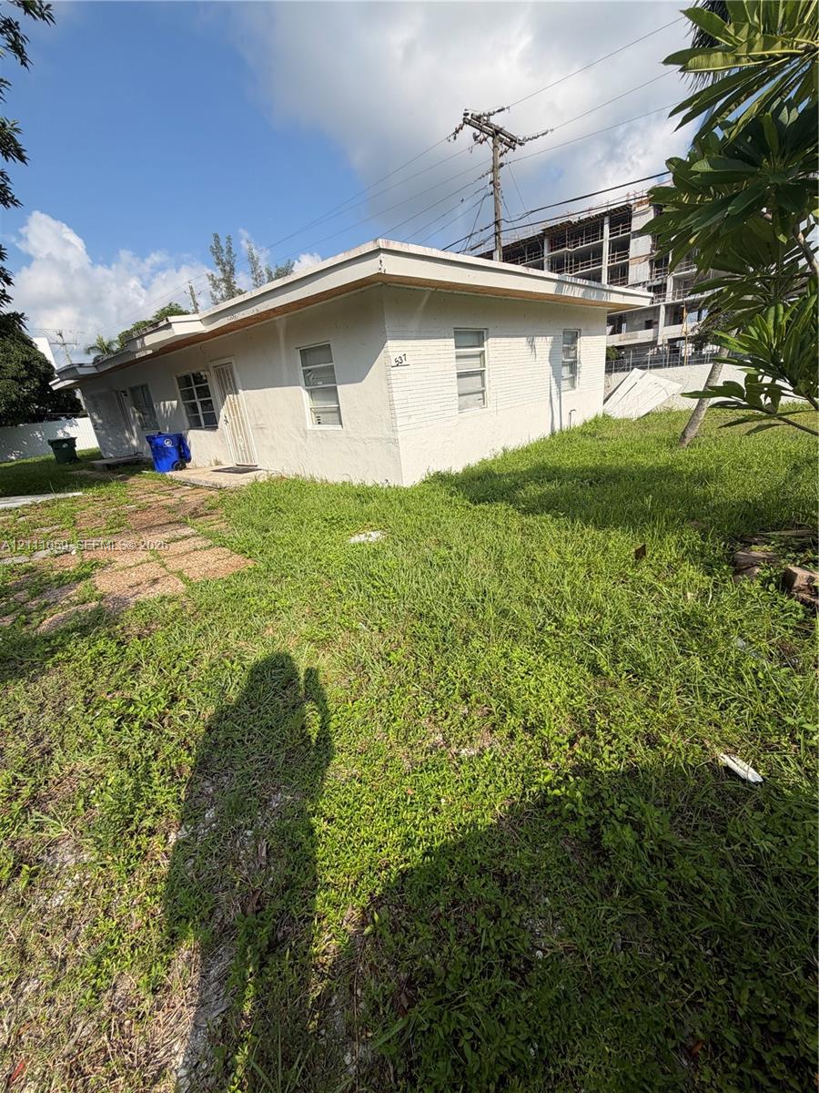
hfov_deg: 85.7
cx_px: 410
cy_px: 546
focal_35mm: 14
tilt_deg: -19.8
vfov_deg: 102.1
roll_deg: +5.9
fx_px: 442
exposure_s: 1/864
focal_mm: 2.22
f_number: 2.2
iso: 20
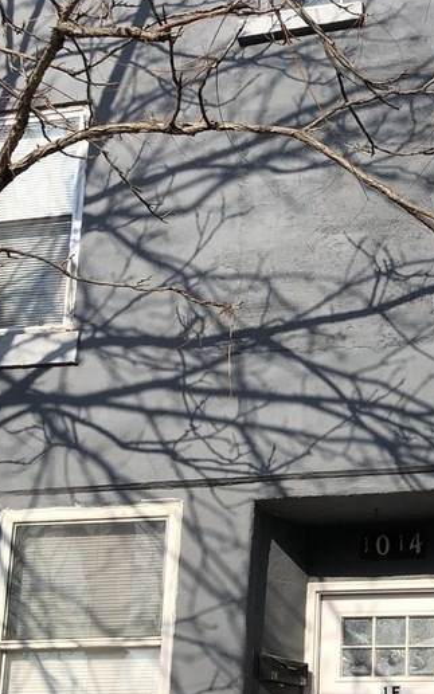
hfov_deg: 20.5
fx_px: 1174
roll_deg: +0.6
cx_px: 395
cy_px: 513
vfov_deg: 32.4
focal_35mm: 62
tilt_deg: +15.3
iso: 20
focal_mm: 3.99
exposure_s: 1/3205
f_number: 1.8
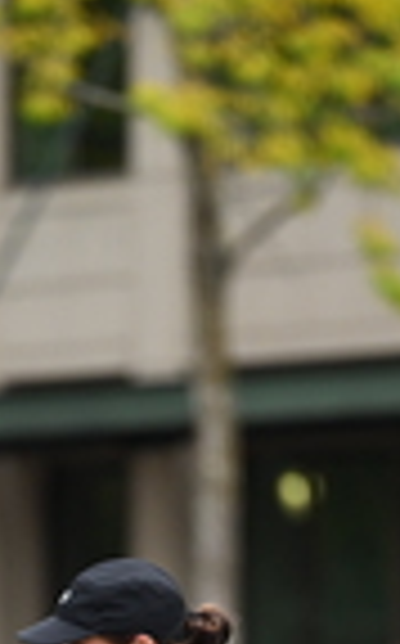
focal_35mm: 785
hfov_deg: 1.7
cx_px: 11
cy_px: 829
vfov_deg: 2.7
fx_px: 13734
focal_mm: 200
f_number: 2.8
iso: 640
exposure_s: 1/2000
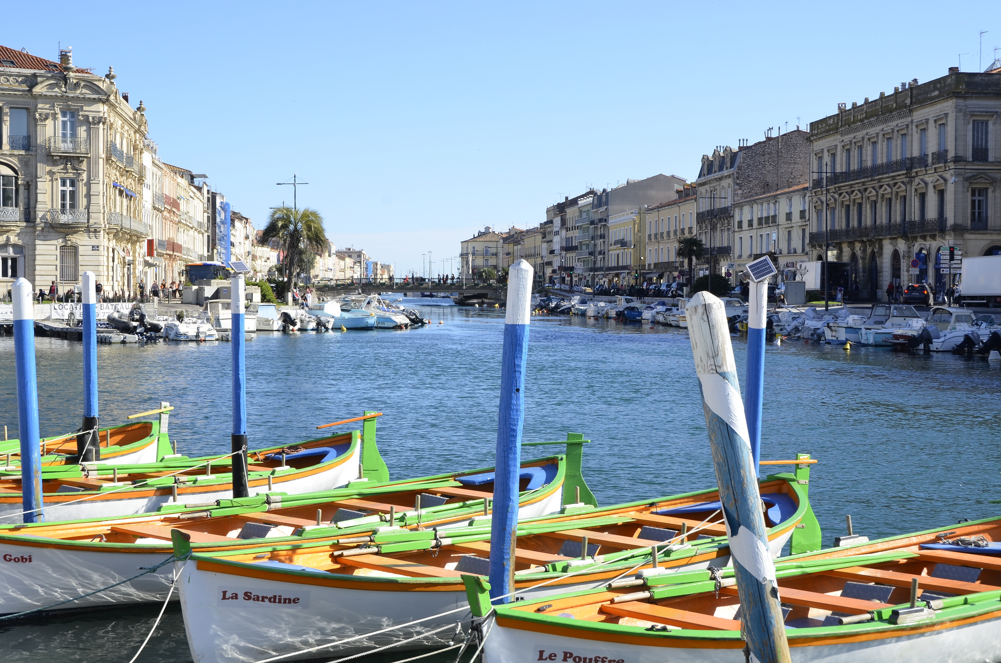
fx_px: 1415
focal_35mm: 51
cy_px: 332
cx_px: 500
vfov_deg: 26.4
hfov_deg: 39.0
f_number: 11
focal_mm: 34
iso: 200
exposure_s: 1/200
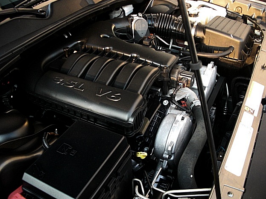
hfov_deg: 50.1
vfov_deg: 38.7
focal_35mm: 37
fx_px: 284
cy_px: 98
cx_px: 136
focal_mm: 6.3
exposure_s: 1/125
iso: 400
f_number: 2.8
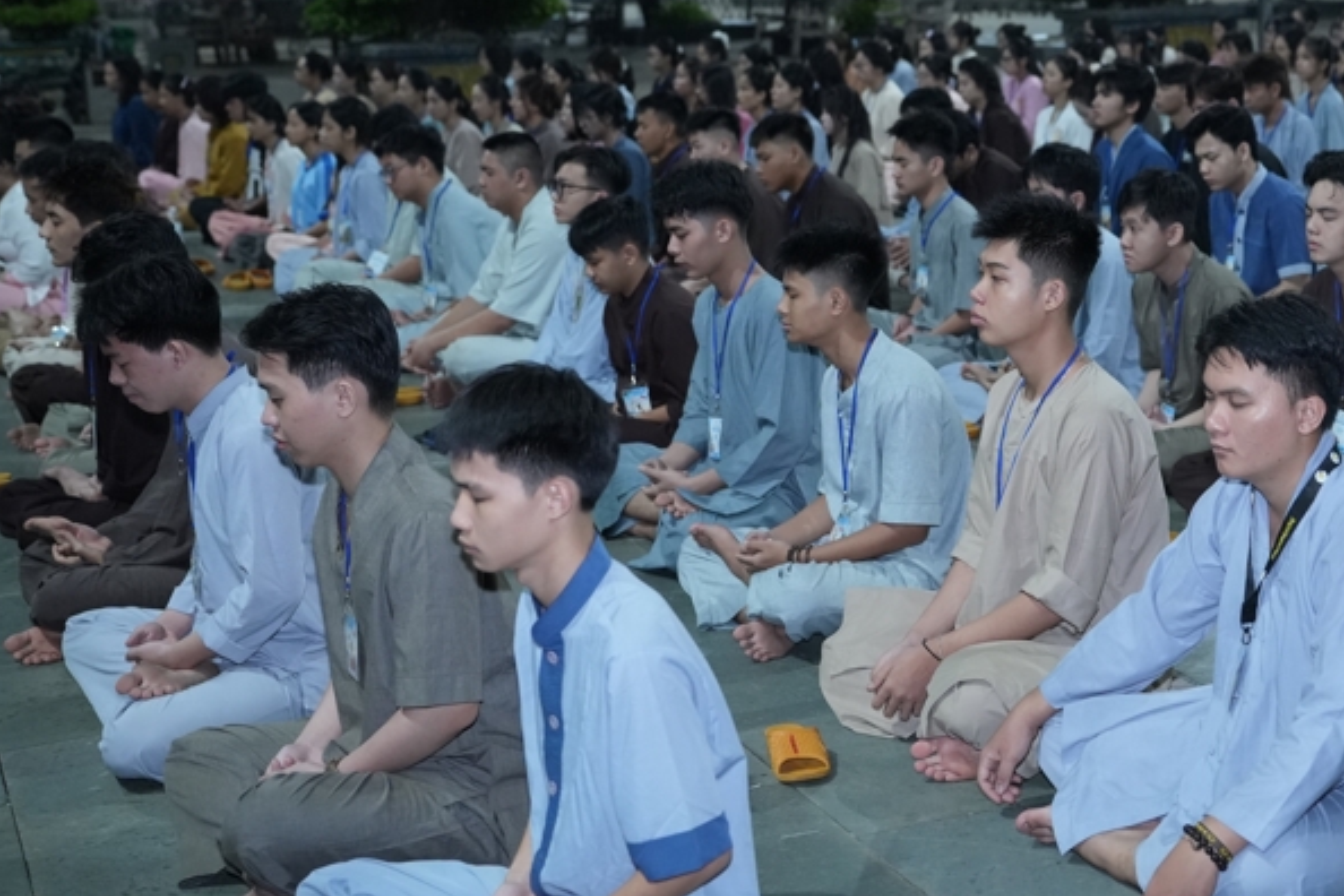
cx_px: 1024
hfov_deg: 30.8
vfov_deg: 21.2
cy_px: 362
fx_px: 2389
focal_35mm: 64
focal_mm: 39
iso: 4000
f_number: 2.8
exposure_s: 1/125
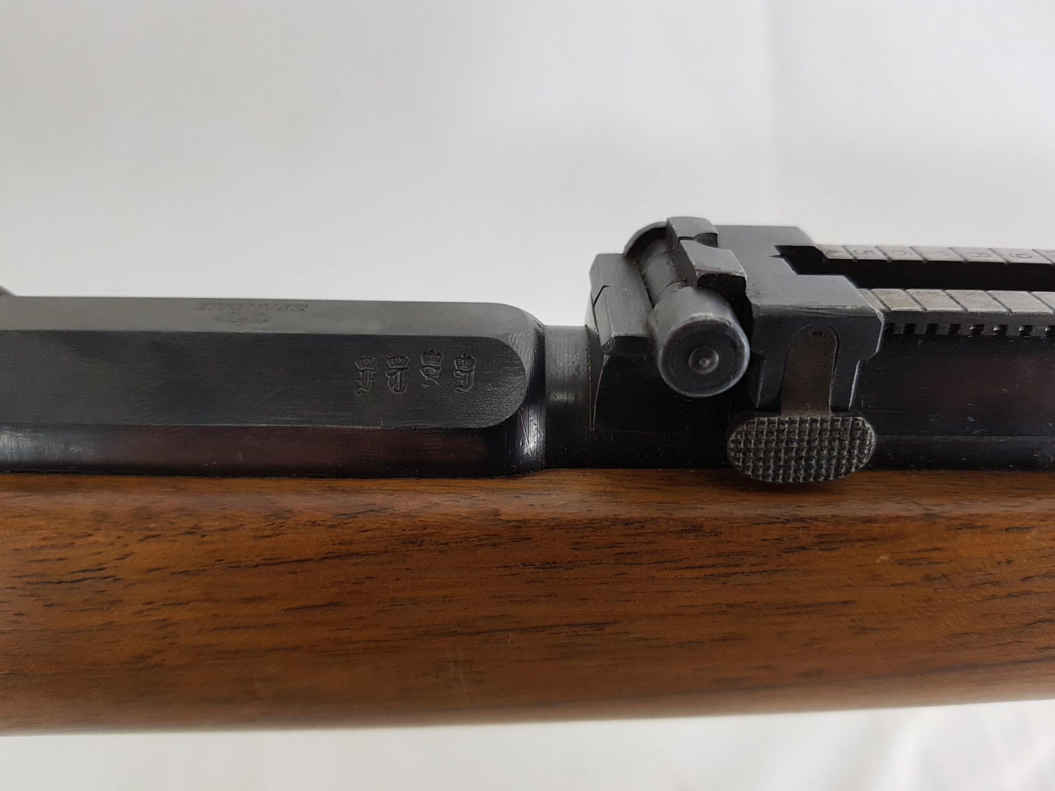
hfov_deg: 67.3
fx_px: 792
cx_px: 528
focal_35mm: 26
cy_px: 396
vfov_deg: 53.1
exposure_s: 1/50
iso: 80
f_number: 1.7
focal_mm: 4.3
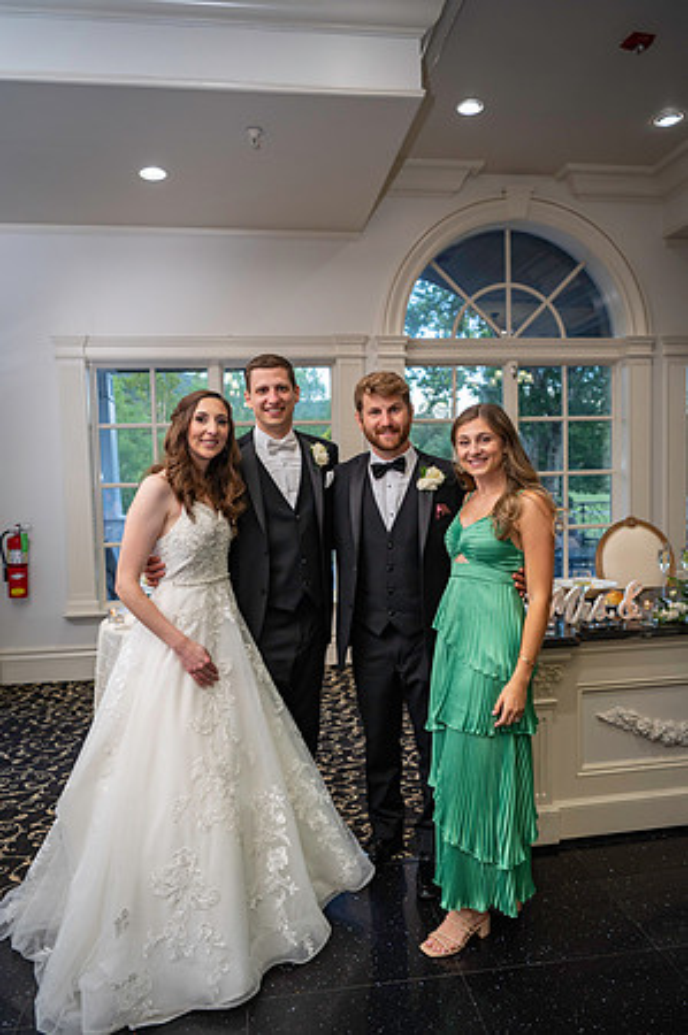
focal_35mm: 24
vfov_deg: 73.8
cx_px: 344
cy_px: 518
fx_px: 690
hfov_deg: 53.0
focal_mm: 24
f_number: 3.5
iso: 800
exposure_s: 1/125
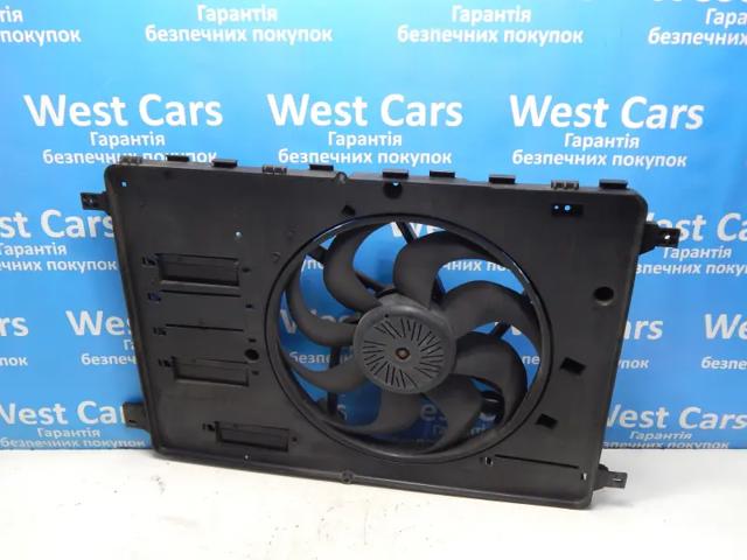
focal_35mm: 31
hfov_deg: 58.4
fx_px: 669
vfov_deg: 45.4
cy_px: 280
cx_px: 374
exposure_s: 1/30
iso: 250
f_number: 3.2
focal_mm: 5.6
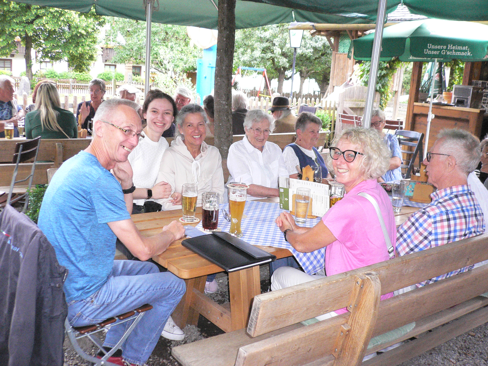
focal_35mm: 35
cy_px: 183
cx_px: 244
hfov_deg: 52.6
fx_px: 493
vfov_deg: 40.7
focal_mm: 5.8
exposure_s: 1/60
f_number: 2.8
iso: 400
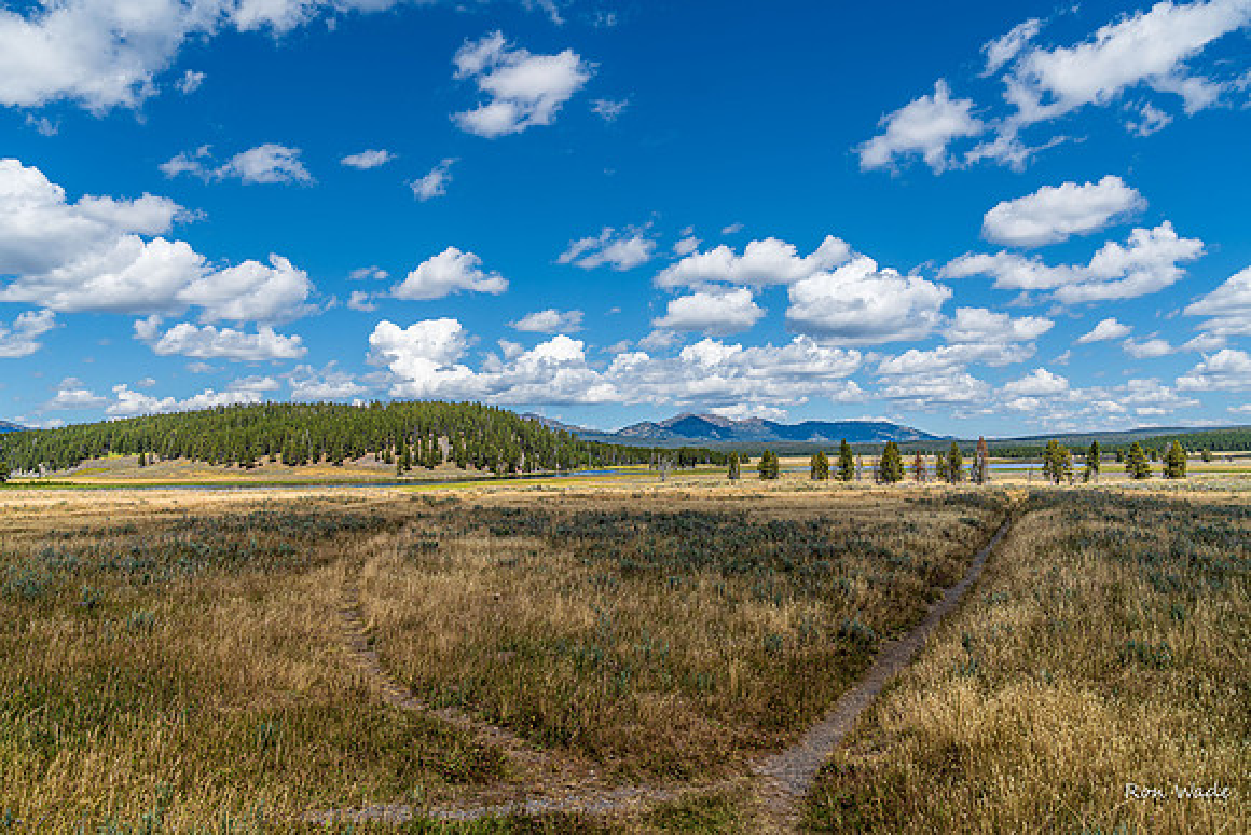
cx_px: 626
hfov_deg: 73.1
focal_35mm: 24
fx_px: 844
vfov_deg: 52.6
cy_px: 418
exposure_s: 1/1600
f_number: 4.5
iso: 100
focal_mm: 24
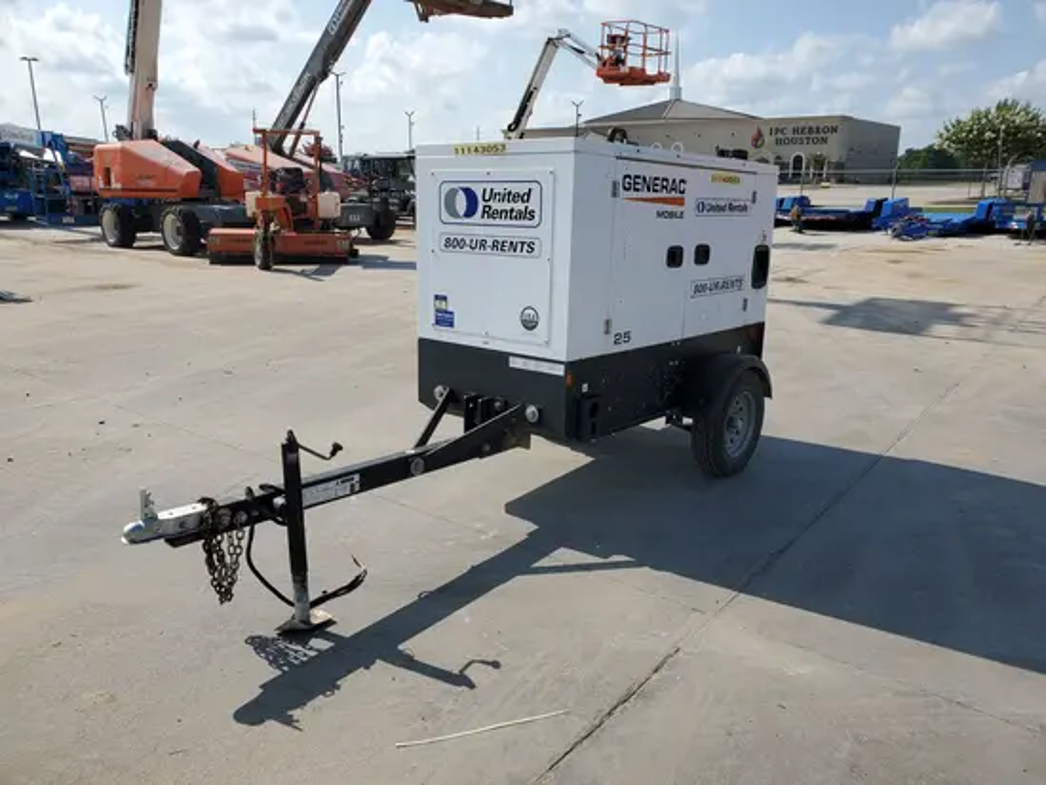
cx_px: 523
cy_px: 392
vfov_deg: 53.1
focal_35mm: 26
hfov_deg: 67.3
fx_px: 786
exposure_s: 1/1770
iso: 50
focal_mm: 4.3
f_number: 2.4
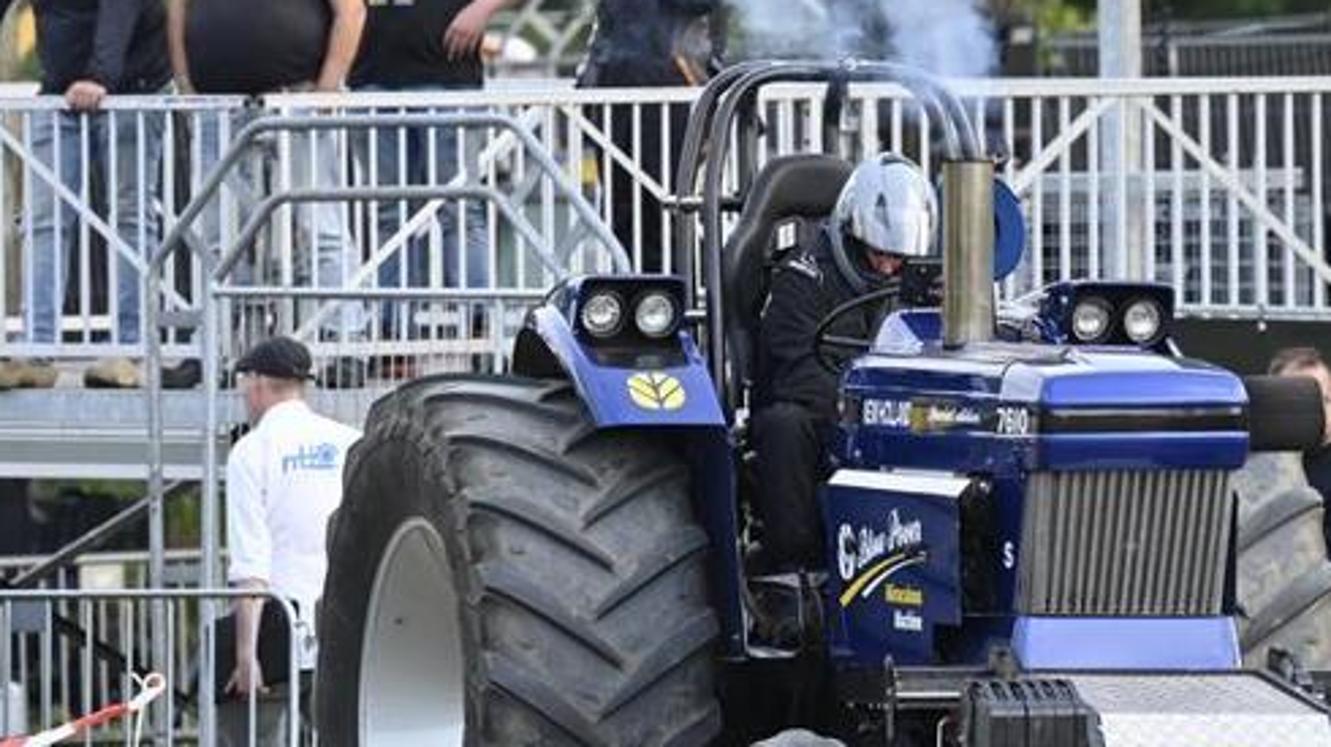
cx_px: 771
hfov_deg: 2.5
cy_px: 316
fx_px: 29912
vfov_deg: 1.4
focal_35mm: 848
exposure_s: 1/160
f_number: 5.6
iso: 320
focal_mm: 400
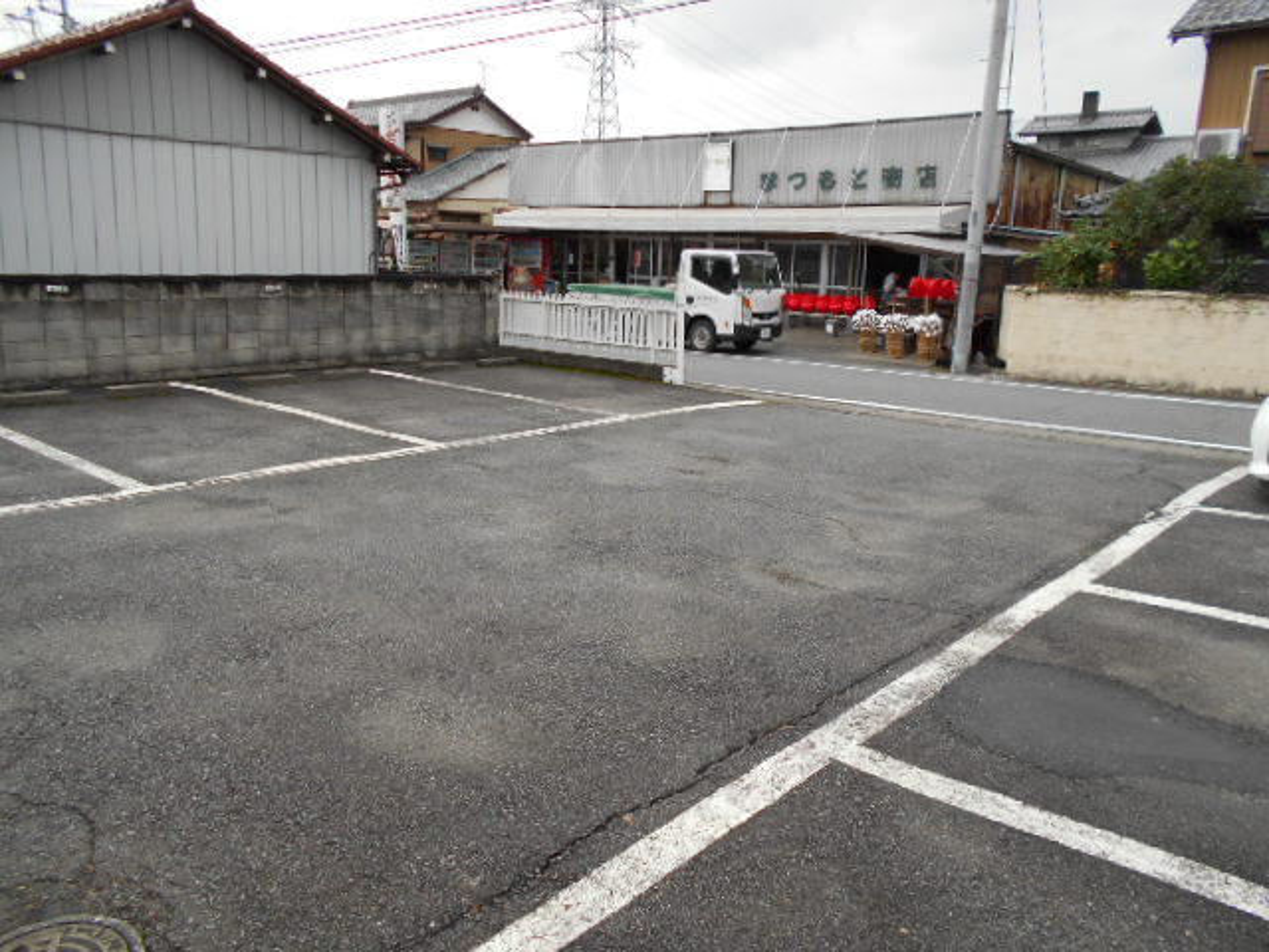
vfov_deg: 53.1
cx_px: 634
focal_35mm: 26
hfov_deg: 67.3
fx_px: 953
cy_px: 476
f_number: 3.2
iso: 80
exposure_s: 1/200
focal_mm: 4.6
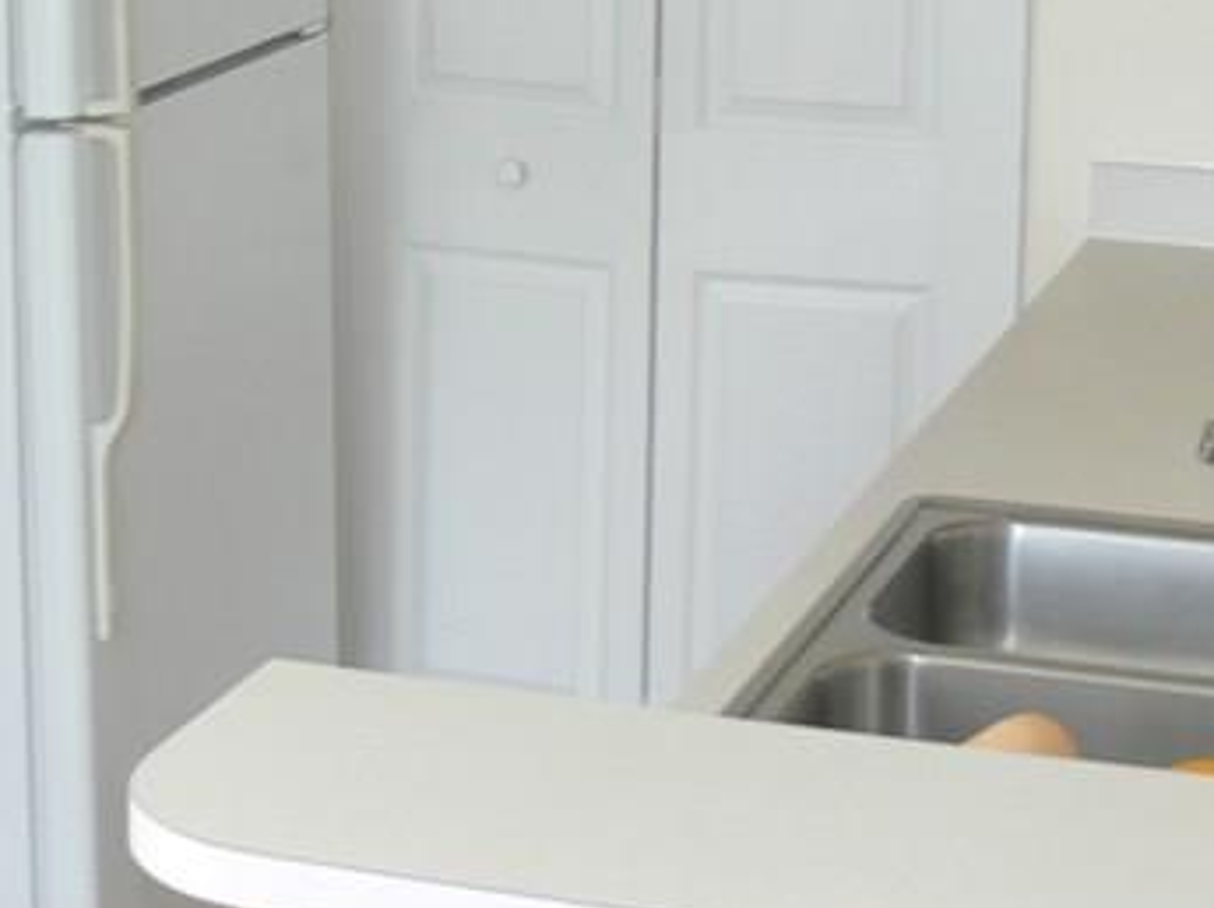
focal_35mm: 104
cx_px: 327
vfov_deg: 13.9
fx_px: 3644
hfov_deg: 18.8
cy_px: -63
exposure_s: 1/30
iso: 80
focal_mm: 7.4
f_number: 2.8
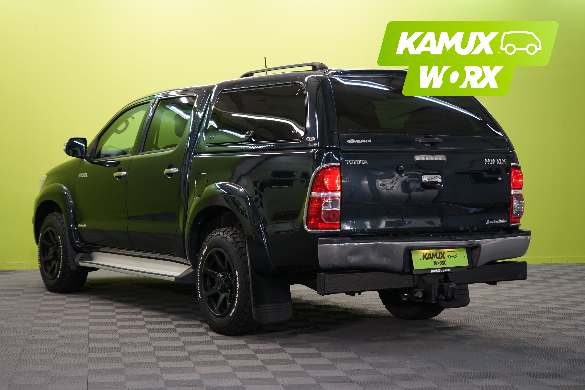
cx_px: 292
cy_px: 195
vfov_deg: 19.5
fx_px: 1137
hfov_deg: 28.8
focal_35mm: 70
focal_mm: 70
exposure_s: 1/30
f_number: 5.6
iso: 500
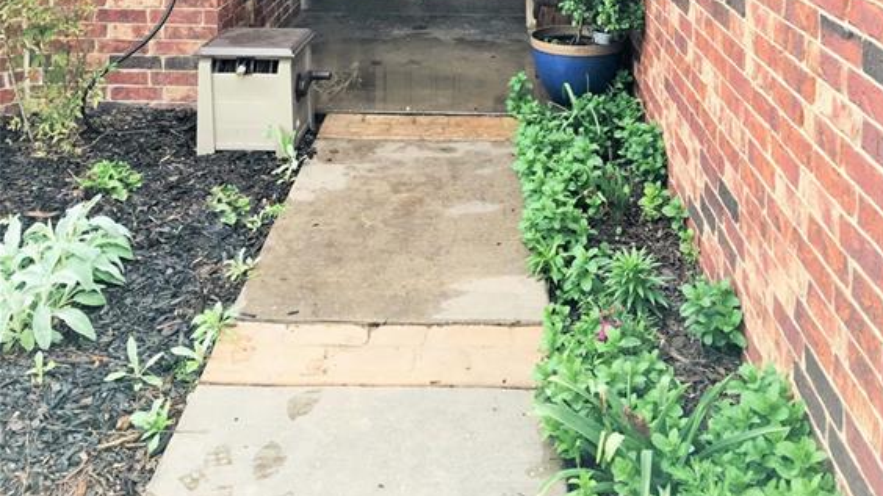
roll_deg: -1.2
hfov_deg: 47.4
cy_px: -70
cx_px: 449
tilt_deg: -6.5
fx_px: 1007
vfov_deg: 25.4
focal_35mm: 43
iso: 40
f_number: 2.2
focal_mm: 4.15
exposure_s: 1/120
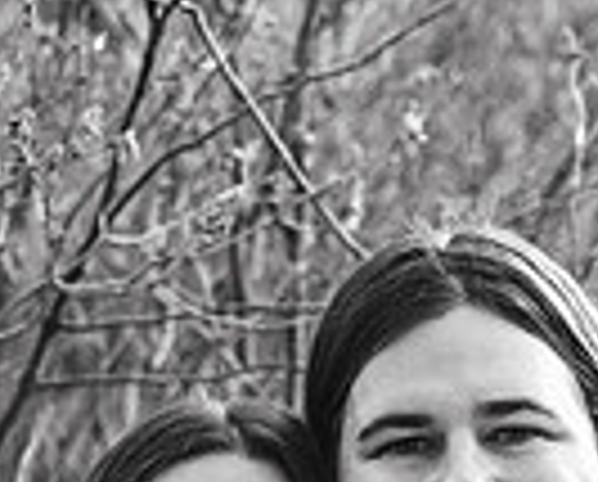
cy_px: 716
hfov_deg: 9.1
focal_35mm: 212
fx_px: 3760
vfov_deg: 7.2
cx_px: 243
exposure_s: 1/200
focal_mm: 50
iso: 250
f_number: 4
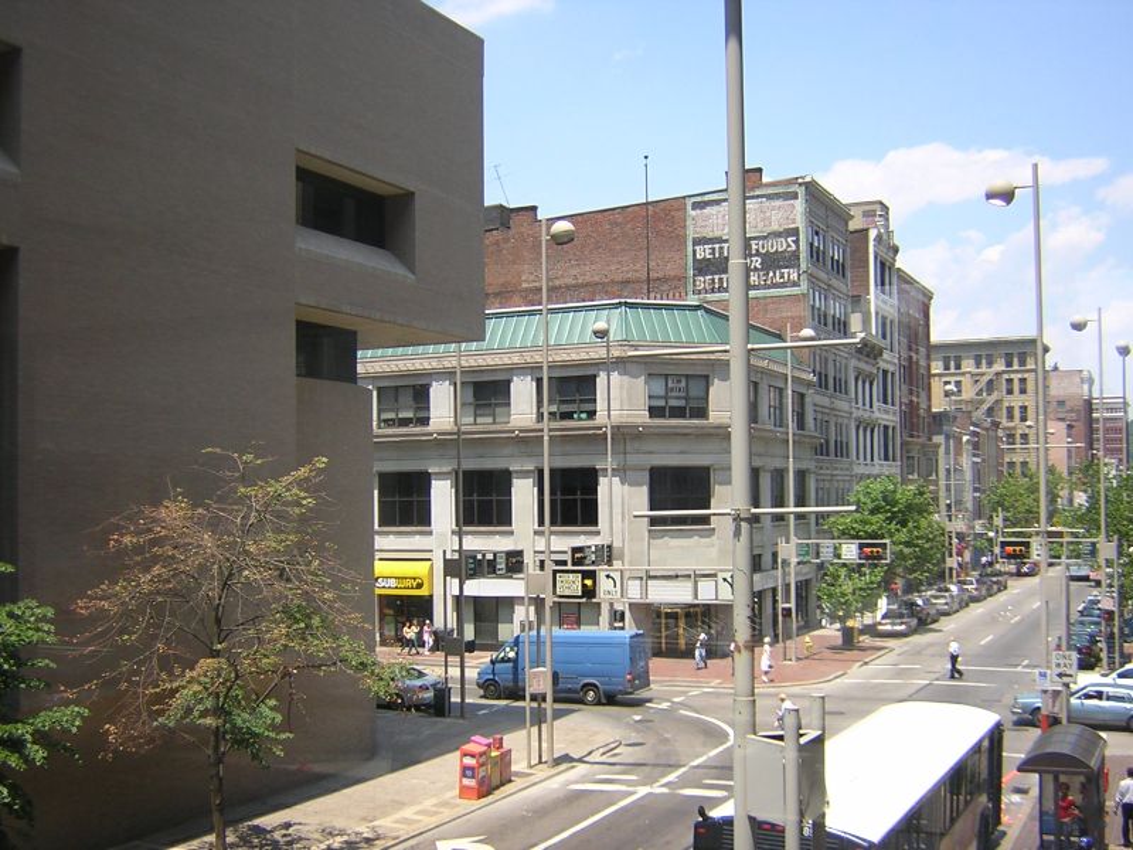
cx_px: 566
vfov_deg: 39.7
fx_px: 1178
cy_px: 425
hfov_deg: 51.4
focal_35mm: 36
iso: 100
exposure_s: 1/310
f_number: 2.6
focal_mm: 4.7
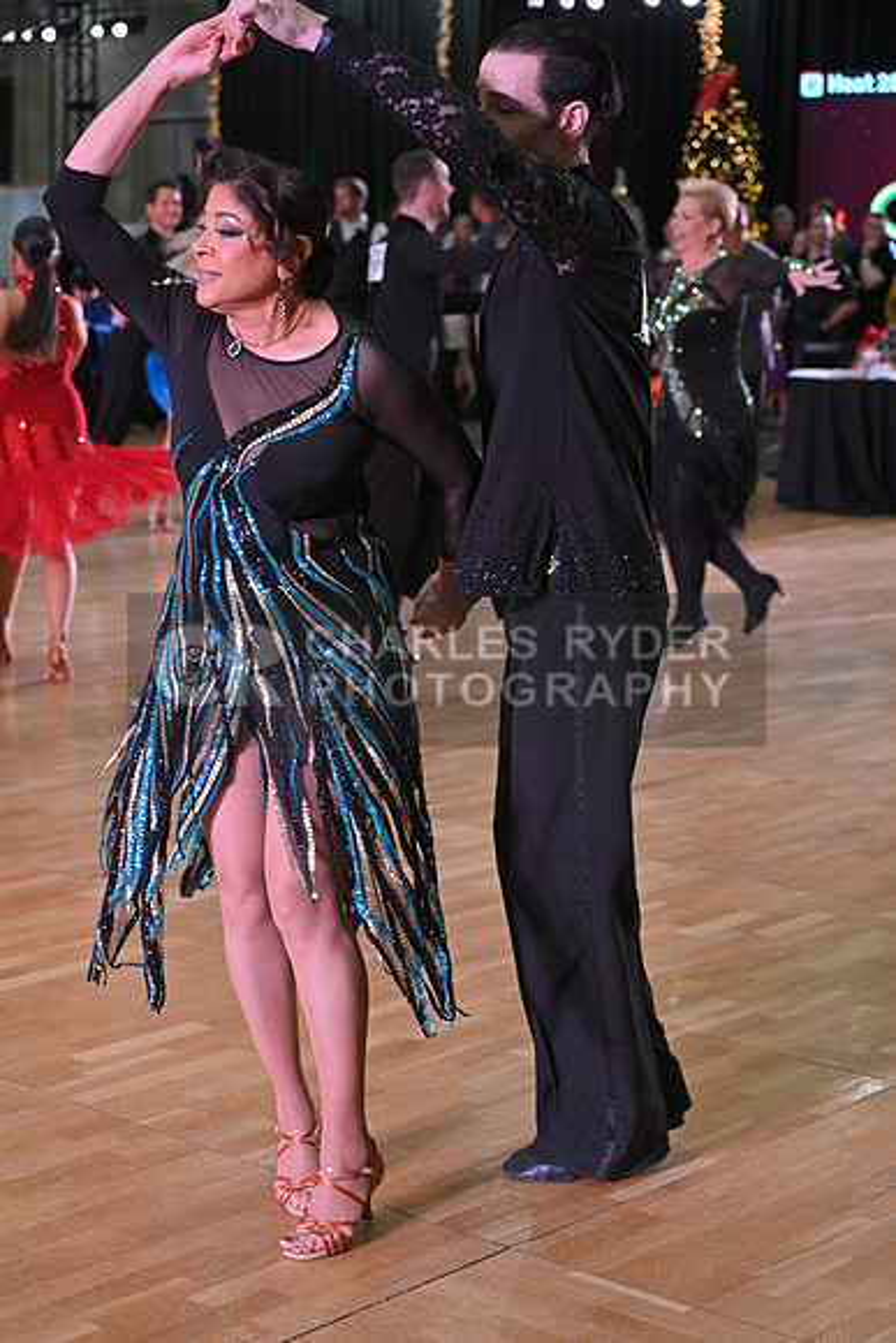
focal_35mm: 70
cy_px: 672
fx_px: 2612
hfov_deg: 19.5
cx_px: 448
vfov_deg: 28.8
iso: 2000
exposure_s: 1/320
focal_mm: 70
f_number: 5
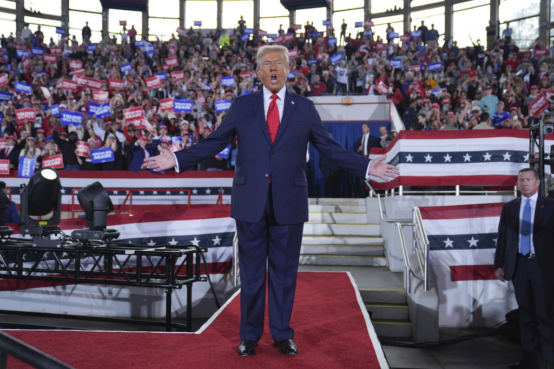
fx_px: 539
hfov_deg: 54.4
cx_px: 277
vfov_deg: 37.9
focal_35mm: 35
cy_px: 184
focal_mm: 35
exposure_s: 1/640
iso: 640
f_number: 2.8
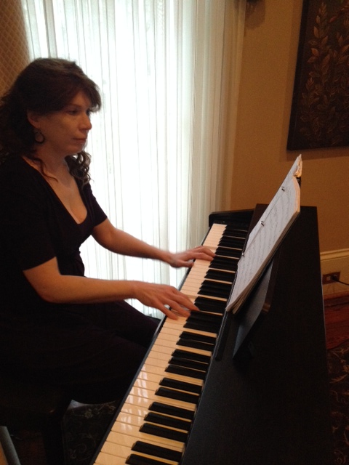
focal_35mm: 35
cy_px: 232
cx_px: 174
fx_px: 470
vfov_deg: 52.6
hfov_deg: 40.7
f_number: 2.4
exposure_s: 1/20
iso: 400
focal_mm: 4.28
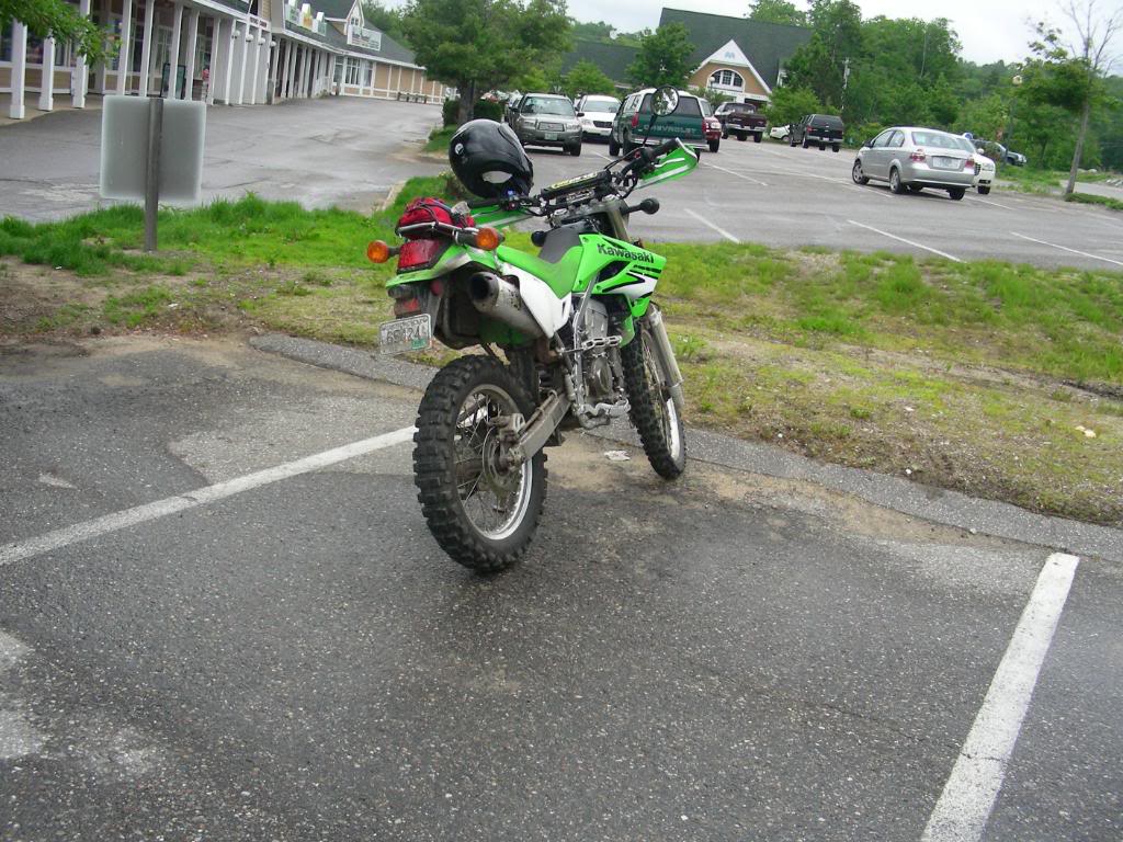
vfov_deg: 37.7
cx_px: 562
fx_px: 1233
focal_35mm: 38
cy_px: 421
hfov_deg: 49.0
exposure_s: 1/272
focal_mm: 6.3
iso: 50
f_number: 4
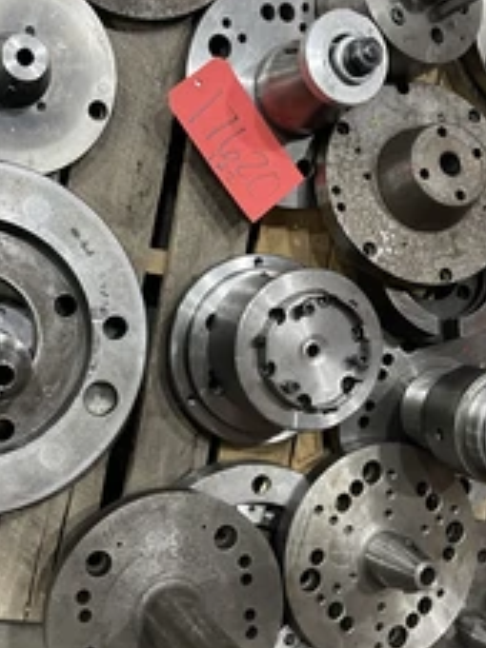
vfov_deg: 43.0
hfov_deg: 32.7
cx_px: 194
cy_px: 323
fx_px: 824
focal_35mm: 44
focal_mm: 5.1
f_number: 1.6
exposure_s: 1/60
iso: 400
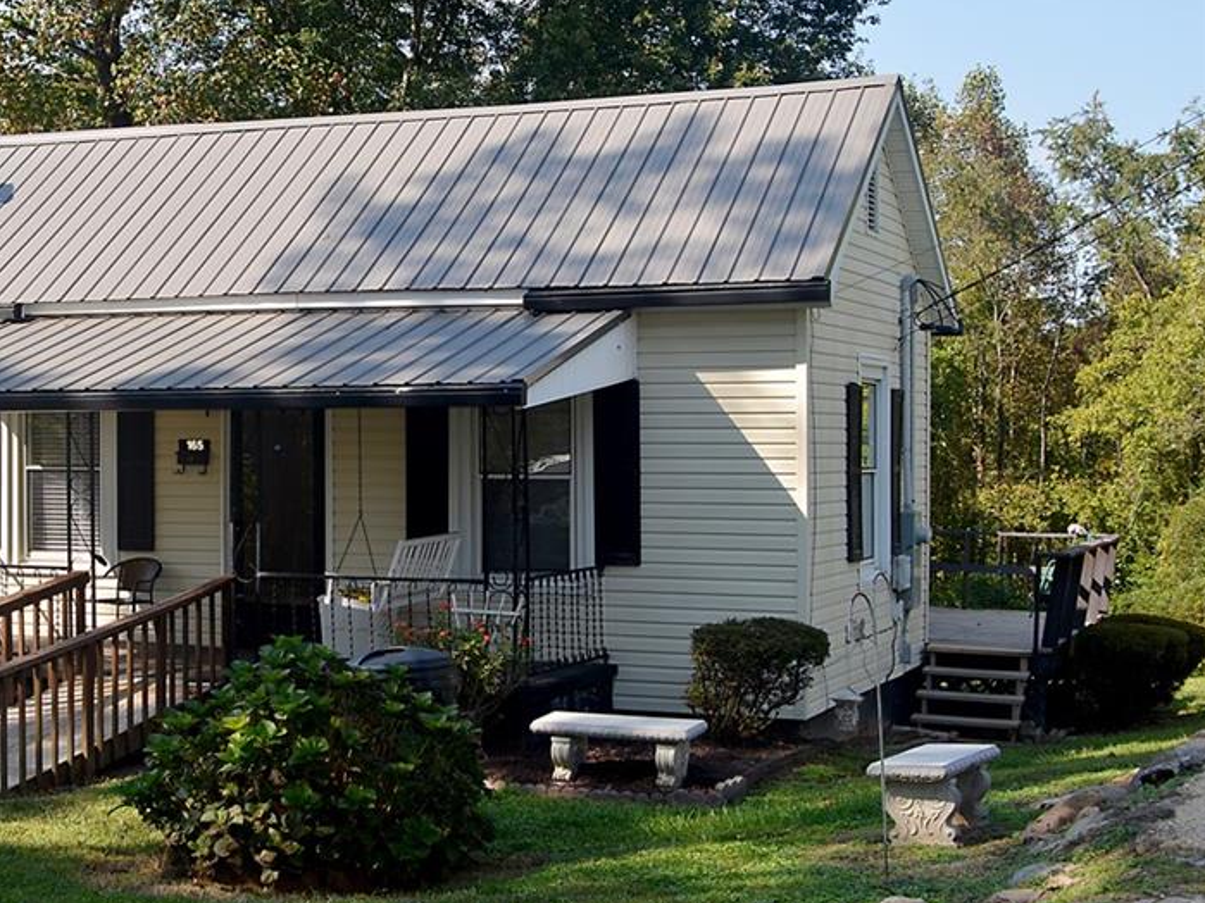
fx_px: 2053
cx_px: 329
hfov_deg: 32.2
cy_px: 380
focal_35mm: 59
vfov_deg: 24.8
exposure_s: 1/250
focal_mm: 28
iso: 100
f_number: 5.6
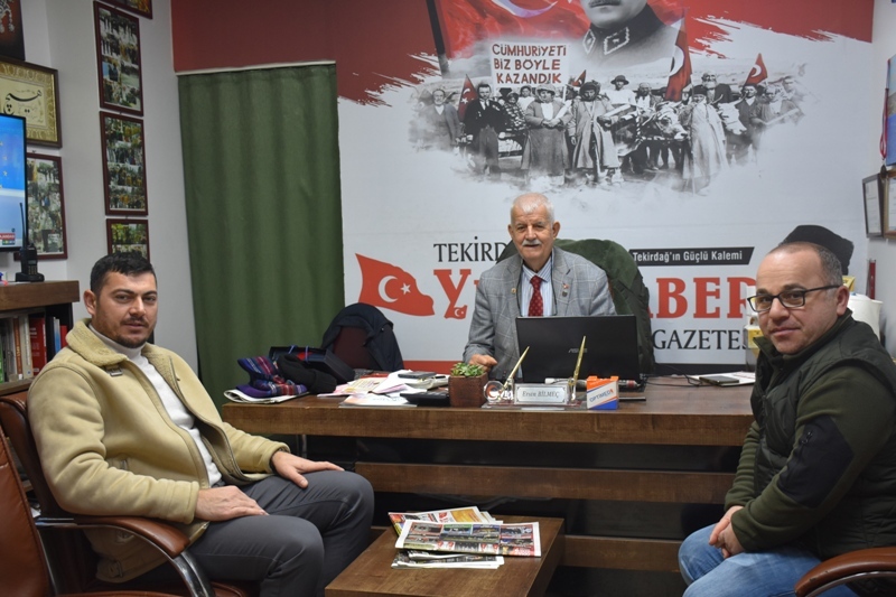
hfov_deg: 53.1
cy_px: 298
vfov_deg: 36.9
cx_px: 448
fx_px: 896
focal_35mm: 36
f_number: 4.5
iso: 800
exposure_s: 1/80
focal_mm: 24
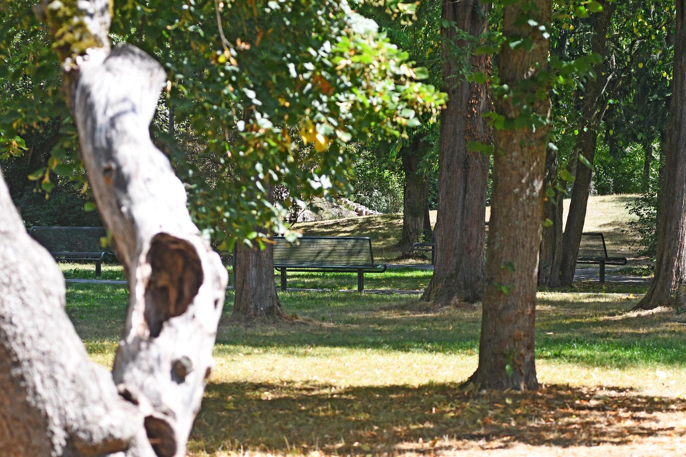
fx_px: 2496
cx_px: 333
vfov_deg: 10.5
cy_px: 244
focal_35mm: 131
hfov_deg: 15.6
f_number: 5.6
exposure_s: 1/500
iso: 400
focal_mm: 80
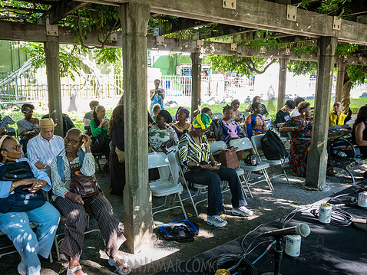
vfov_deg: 48.3
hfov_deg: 61.6
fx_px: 308
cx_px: 171
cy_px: 135
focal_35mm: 29
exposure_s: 1/250
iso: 2000
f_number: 4.5
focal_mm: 24
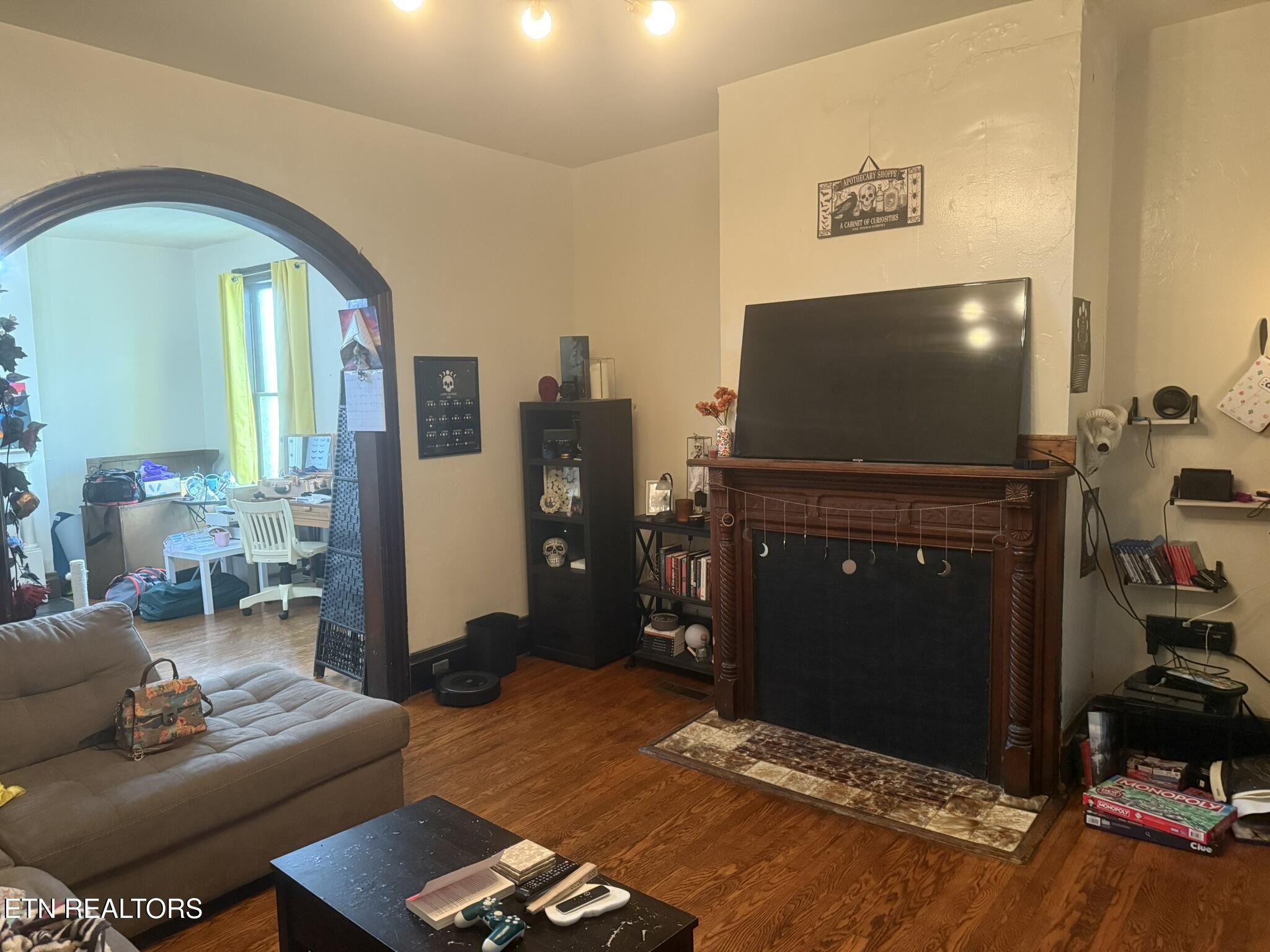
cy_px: 476
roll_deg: +2.1
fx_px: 881
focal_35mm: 24
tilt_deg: -5.8
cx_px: 635
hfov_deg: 71.6
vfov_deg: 56.8
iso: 800
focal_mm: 6.76
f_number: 1.78
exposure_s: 1/60
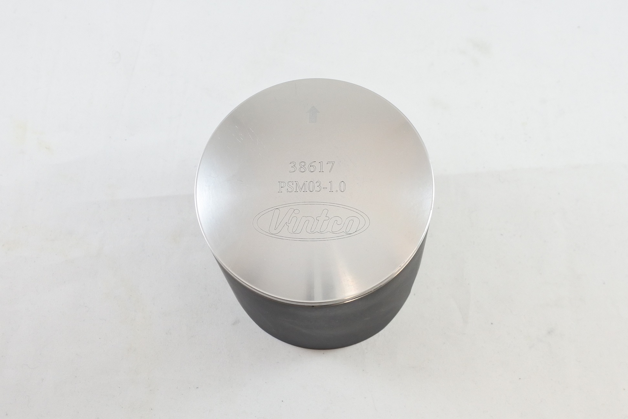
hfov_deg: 61.9
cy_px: 210
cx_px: 314
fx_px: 523
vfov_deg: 43.6
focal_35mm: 30
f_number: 3.8
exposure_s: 1/125
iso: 400
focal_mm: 11.2
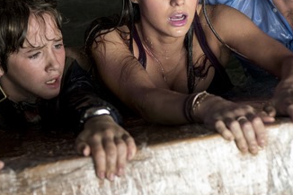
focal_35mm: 118
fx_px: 960
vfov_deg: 11.6
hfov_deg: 17.4
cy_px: 96
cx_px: 162
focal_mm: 55
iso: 1600
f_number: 2.8
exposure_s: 1/250
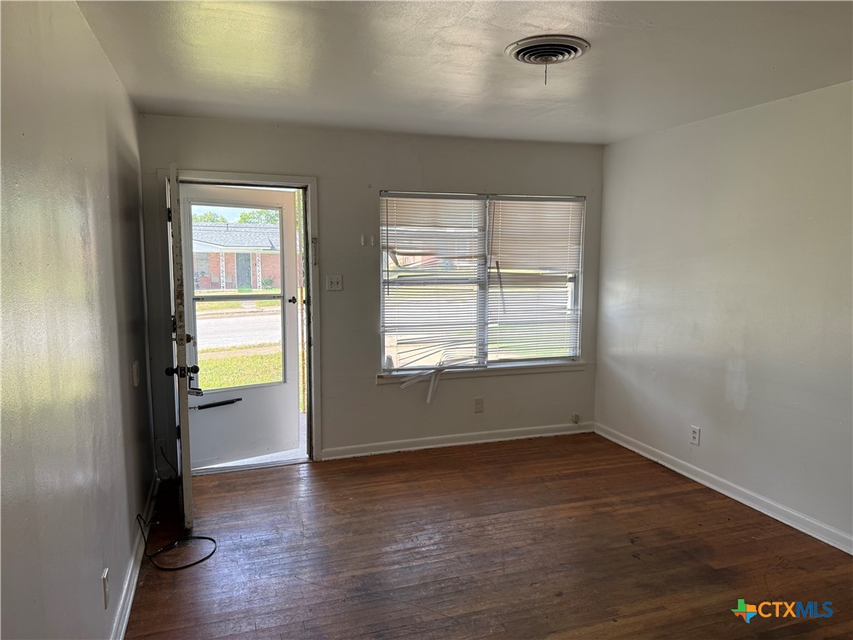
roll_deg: -0.5
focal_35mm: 24
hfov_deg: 71.6
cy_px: 320
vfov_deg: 56.8
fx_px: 591
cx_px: 426
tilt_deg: -6.4
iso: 100
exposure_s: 1/302
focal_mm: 6.76
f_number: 1.78
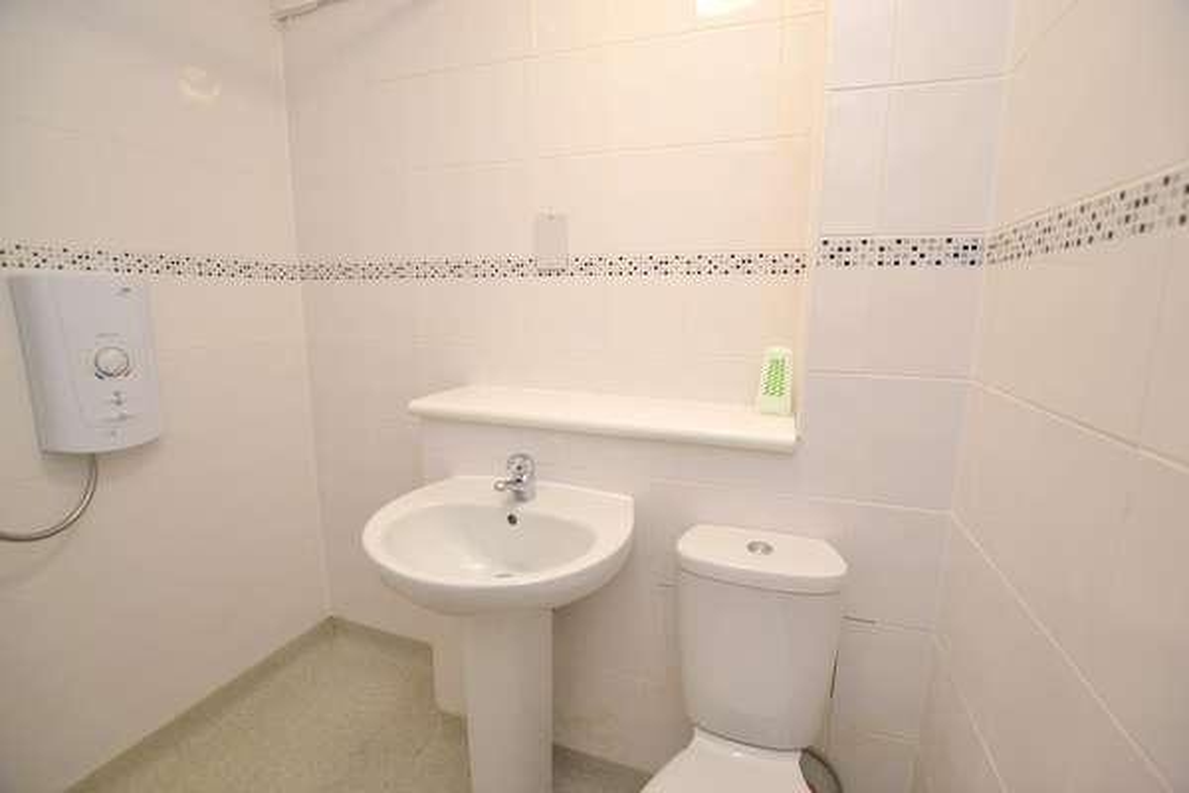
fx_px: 495
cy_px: 396
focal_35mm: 15
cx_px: 594
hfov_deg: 100.4
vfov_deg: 77.3
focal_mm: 10
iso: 400
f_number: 3.5
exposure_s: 1/60
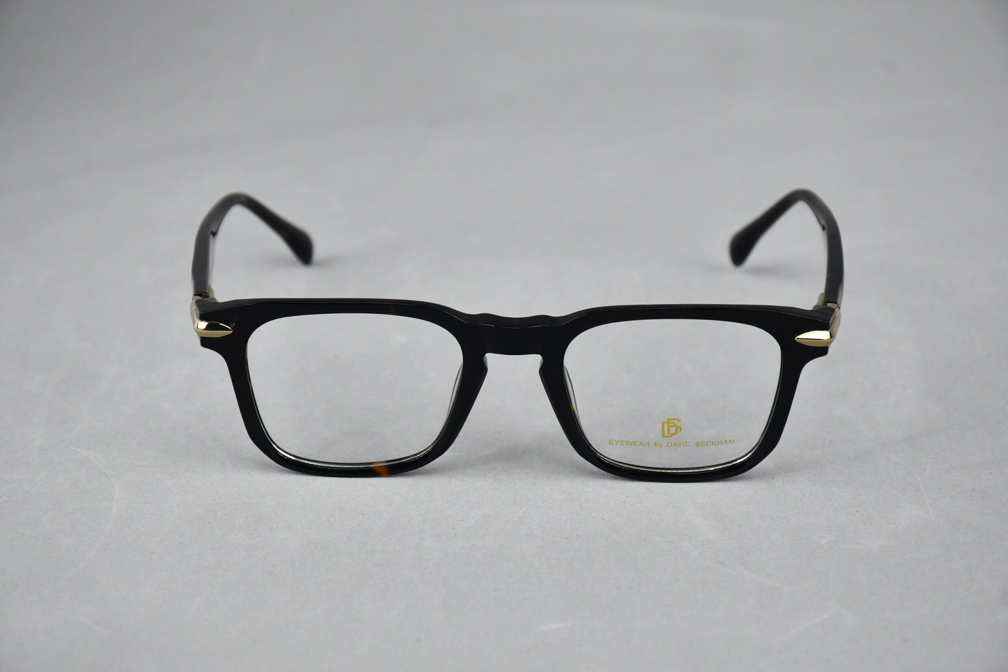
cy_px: 336
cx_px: 504
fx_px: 3780
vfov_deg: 10.2
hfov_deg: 15.2
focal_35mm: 135
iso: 1000
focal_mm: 90
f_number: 10
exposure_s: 1/400
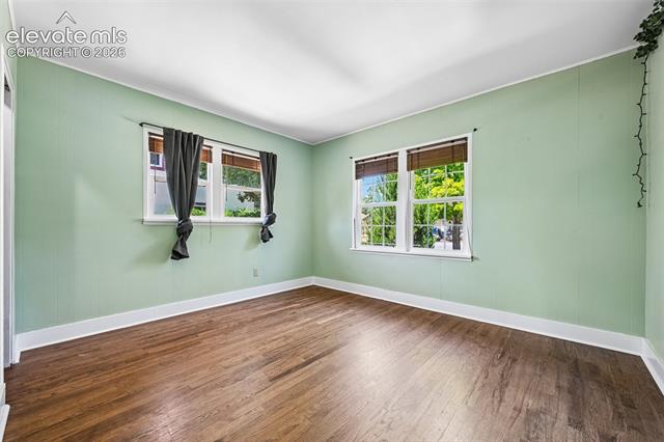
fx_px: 258
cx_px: 332
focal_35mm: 14
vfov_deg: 81.1
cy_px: 221
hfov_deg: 104.3
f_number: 10
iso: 400
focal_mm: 14
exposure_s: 1/10
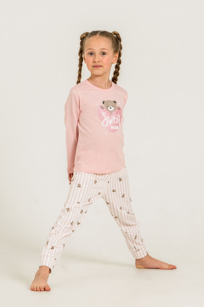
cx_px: 102
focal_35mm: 118
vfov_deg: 17.3
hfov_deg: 11.6
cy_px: 154
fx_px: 1003
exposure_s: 1/160
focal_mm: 79
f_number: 9
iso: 200
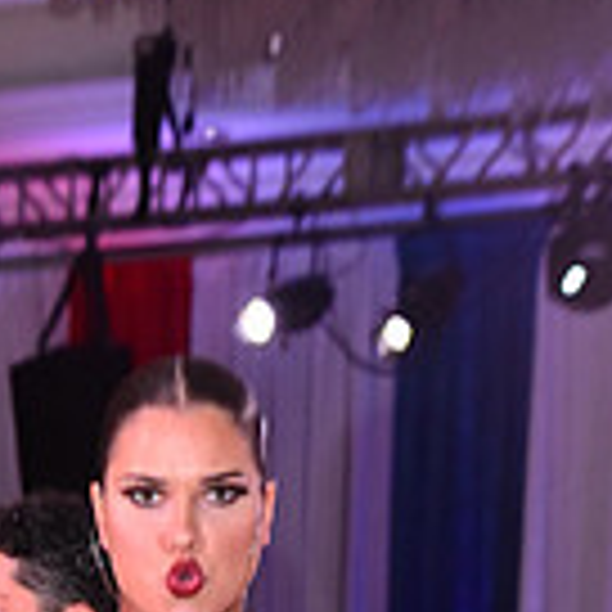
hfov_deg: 5.9
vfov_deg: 5.8
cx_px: 164
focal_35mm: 298
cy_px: 1166
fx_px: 5961
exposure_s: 1/320
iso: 2500
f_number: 6.3
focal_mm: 82
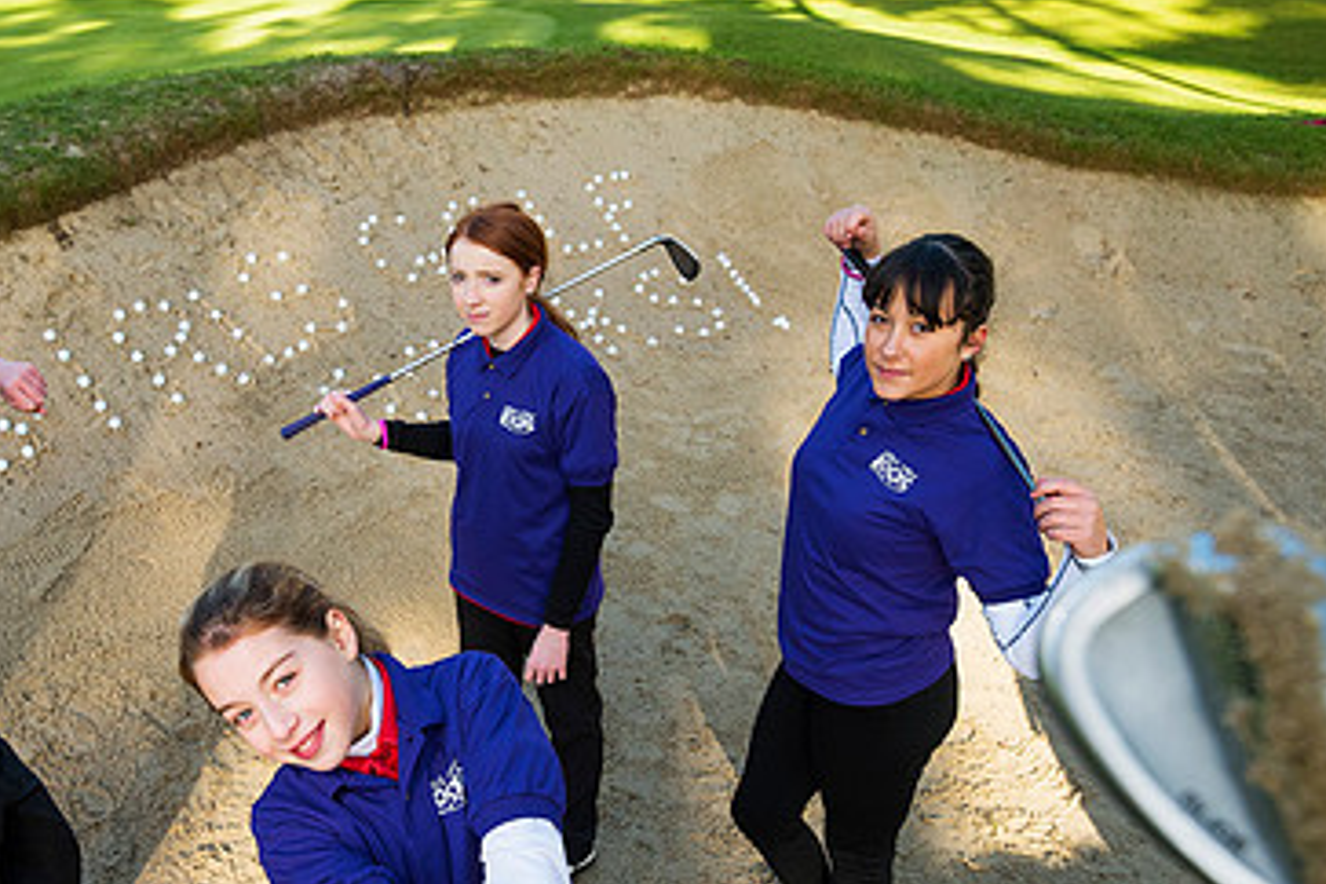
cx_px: 464
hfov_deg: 57.7
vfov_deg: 40.3
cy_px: 630
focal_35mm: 32
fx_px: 1179
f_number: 5.6
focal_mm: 20
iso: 1000
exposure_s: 1/500
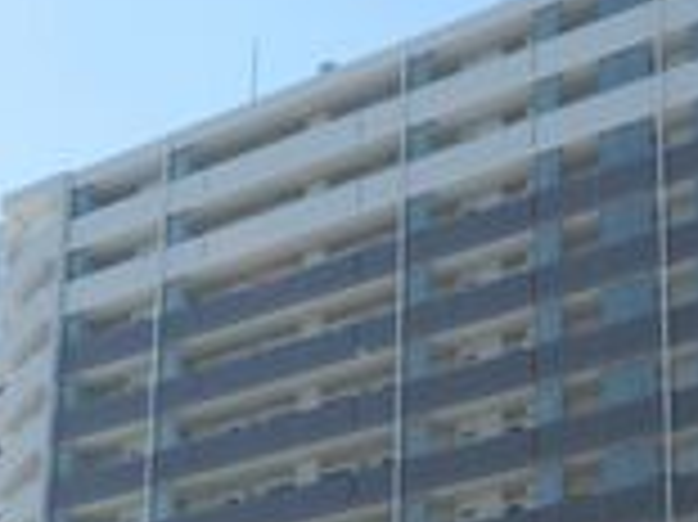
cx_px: 536
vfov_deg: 12.3
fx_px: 2398
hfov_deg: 16.5
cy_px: 493
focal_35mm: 119
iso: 80
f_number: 4.2
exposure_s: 1/500
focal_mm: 7.9
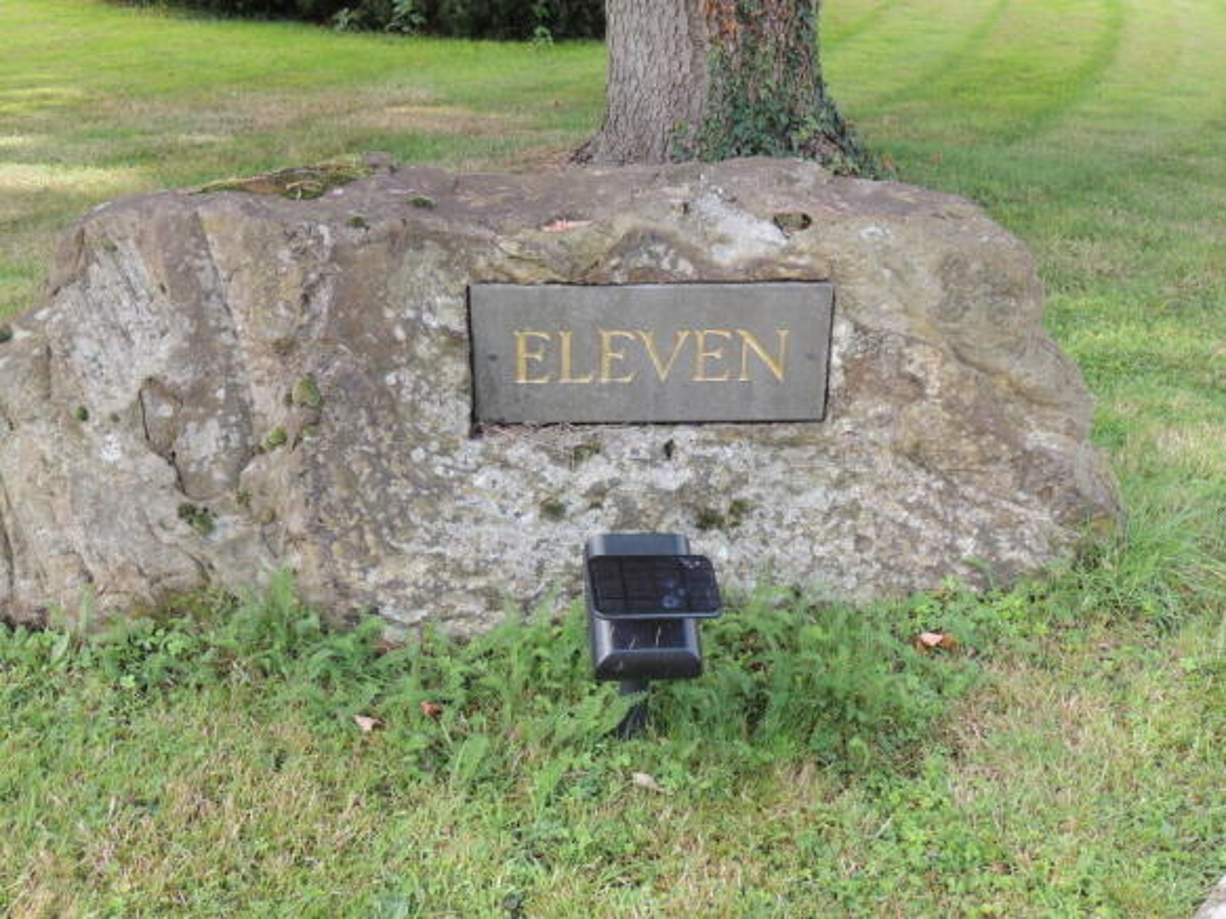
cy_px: 460
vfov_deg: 33.6
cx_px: 613
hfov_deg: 43.9
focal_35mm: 43
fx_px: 1523
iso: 100
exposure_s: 1/100
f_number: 3.4
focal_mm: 7.6
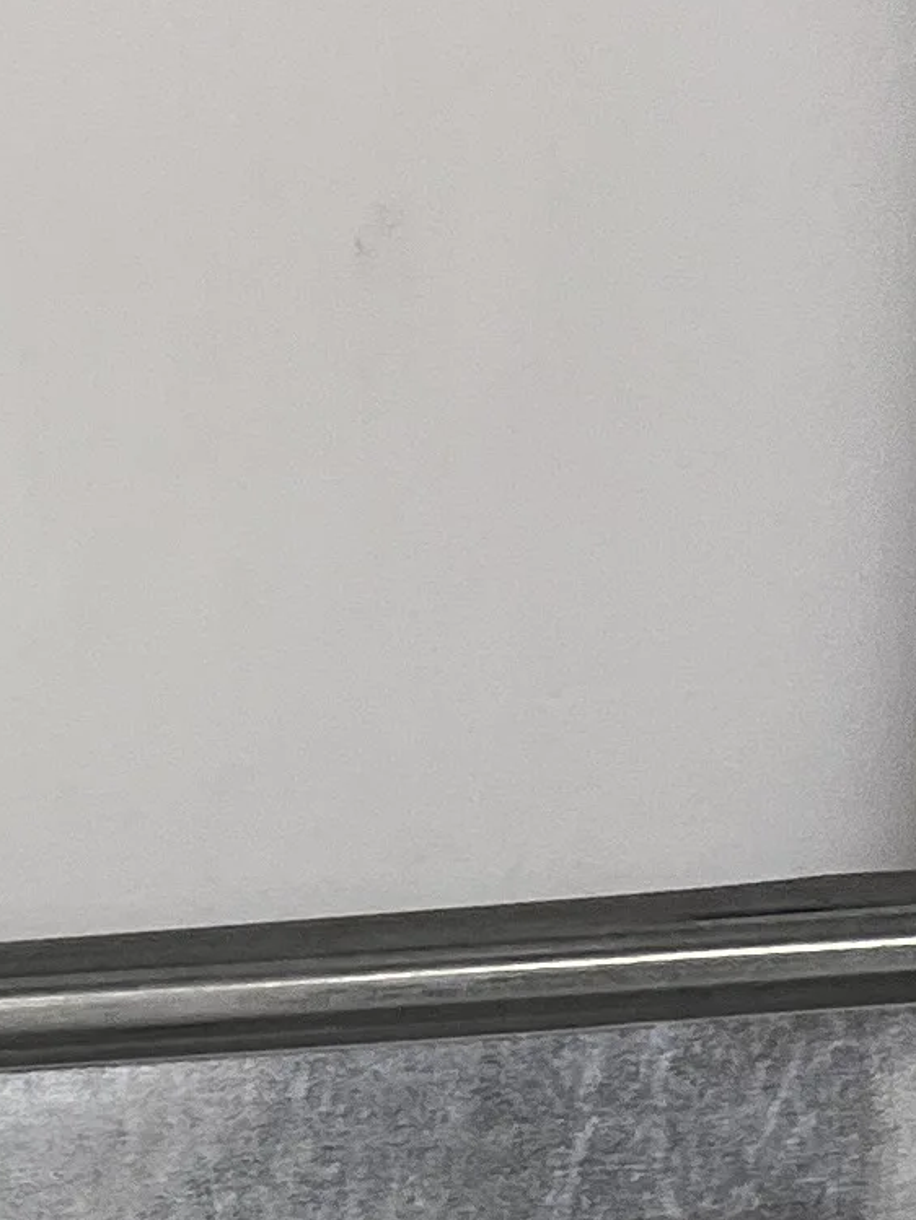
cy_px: 2248
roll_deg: +4.2
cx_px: -1462
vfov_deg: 12.7
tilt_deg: -18.5
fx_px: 4938
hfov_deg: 9.2
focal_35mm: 140
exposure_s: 1/120
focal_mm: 5.1
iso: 80
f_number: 1.6
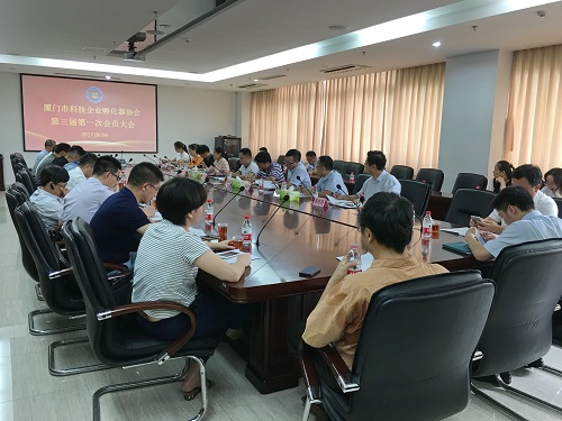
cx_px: 281
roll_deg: -1.0
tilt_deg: -8.6
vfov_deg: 48.2
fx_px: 471
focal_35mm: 29
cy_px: 210
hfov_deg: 61.7
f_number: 2.2
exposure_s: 1/17
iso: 40
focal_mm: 4.15
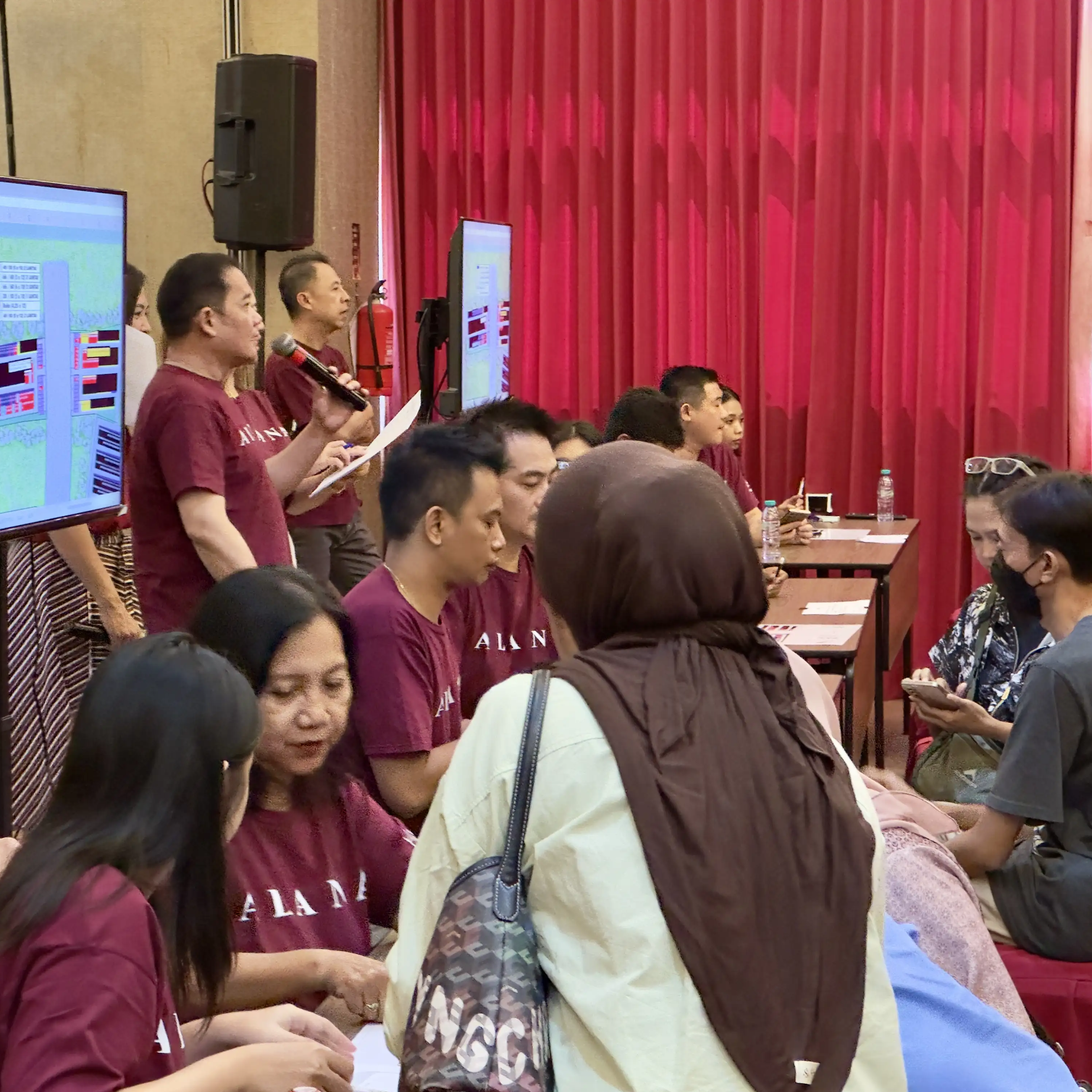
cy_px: 546
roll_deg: +0.5
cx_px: 465
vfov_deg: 19.1
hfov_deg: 19.1
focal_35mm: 91
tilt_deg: -3.9
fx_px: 3248
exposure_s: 1/33
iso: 1250
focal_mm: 9
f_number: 2.8
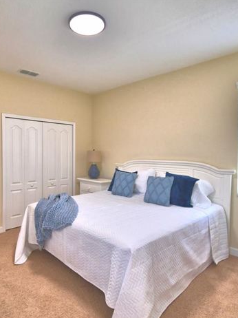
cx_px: 100
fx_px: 202
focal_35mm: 22
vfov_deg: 76.4
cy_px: 159
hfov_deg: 60.7
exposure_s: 1/100
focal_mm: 10
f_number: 4.5
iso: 400
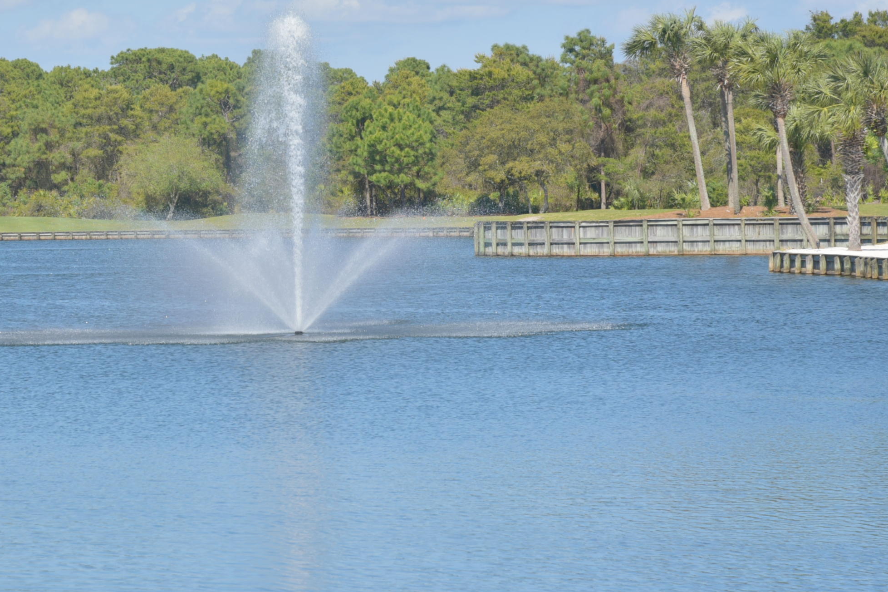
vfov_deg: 7.5
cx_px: 256
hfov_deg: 11.2
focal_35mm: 184
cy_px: 229
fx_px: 4538
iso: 200
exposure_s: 1/500
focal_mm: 120
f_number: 11
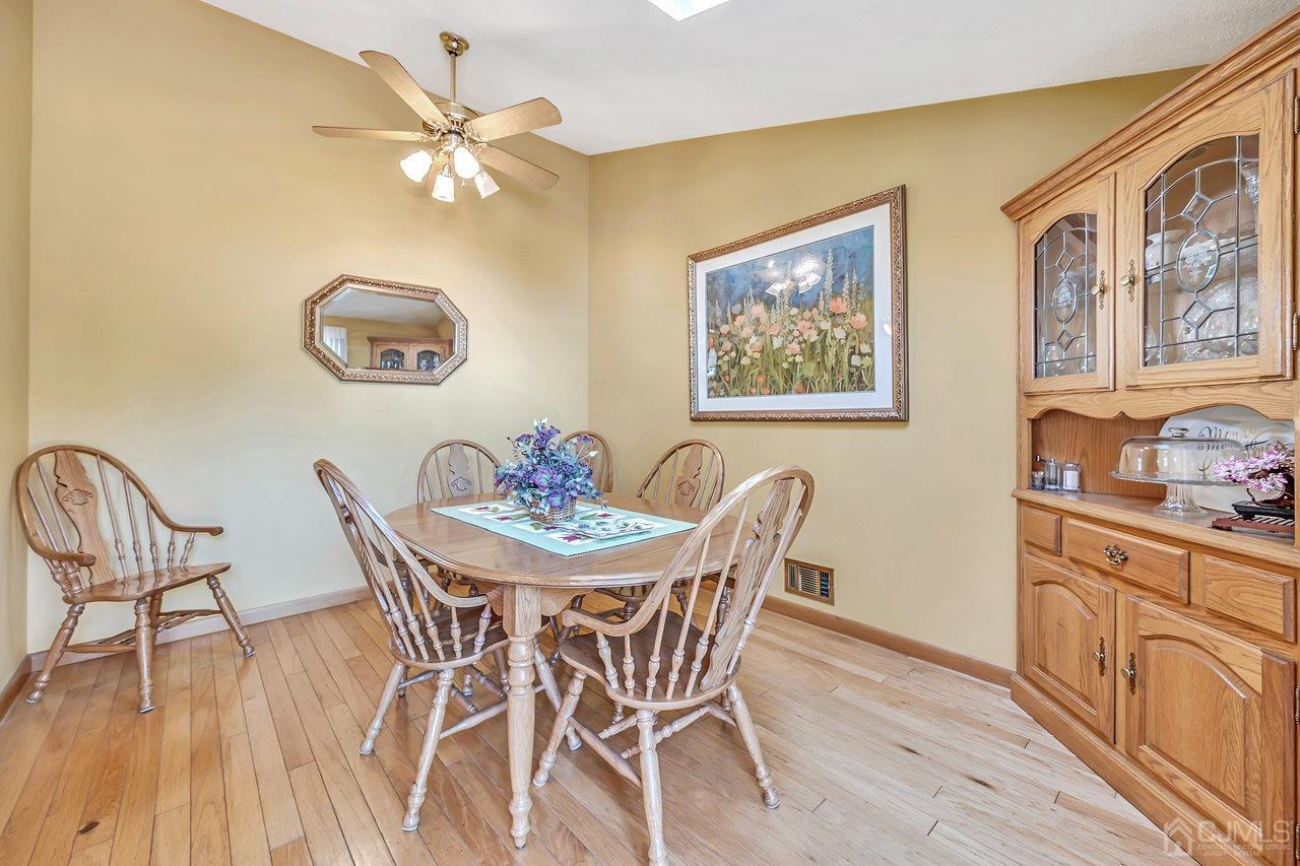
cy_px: 433
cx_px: 650
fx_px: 505
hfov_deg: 104.3
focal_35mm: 14
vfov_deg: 81.2
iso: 100
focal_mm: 14
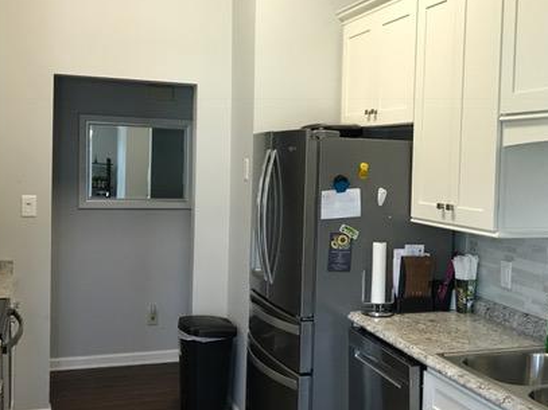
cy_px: 206
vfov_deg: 32.9
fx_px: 696
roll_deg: -2.1
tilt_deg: -3.0
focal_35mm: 44
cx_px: 329
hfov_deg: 42.8
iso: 40
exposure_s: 1/30
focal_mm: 3.99
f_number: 1.8
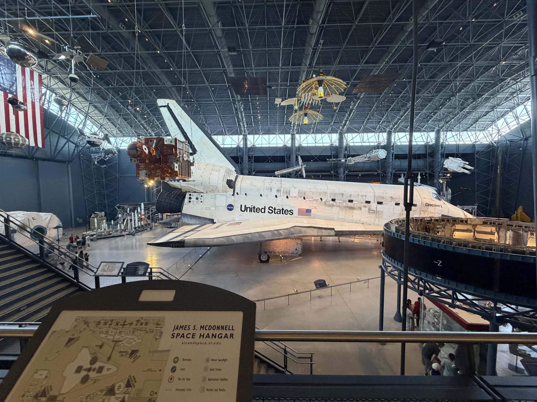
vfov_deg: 85.7
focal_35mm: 14
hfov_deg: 102.1
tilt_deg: -3.6
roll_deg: +0.3
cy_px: 201
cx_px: 268
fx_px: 217
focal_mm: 2.22
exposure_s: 1/60
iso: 400
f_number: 2.2
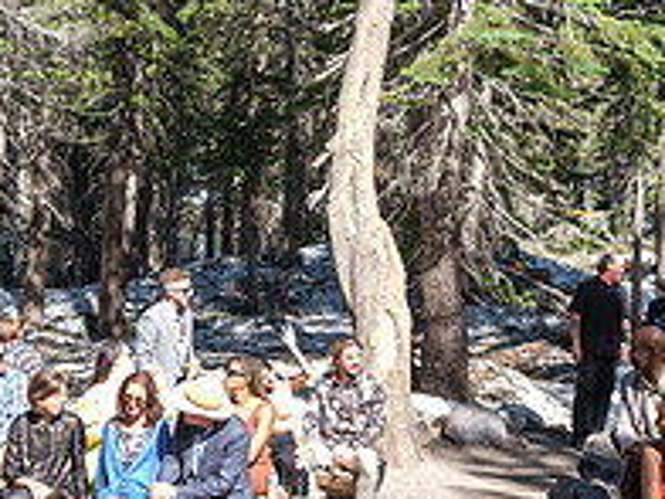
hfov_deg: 25.3
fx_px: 1479
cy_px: 338
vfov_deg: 19.1
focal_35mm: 77
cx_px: 380
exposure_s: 1/750
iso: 250
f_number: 3.2
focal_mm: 18
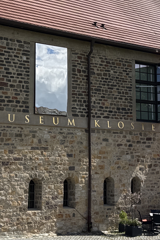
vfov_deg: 31.4
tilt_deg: +8.9
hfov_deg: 21.2
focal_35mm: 64
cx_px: 79
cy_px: 99
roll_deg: -0.1
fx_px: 427
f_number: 1.78
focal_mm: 6.76
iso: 80
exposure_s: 1/6410
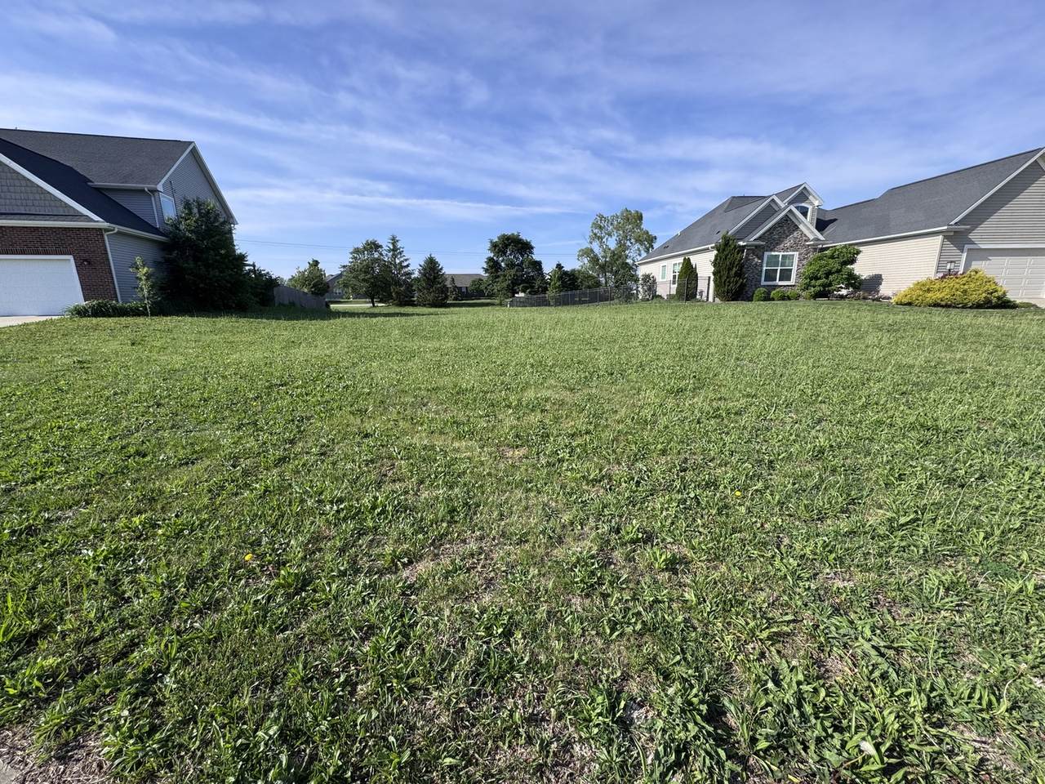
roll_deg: -0.2
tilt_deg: -14.2
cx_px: 522
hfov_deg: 102.1
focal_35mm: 14
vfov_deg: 85.7
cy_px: 392
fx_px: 423
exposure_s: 1/1299
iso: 50
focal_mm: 2.22
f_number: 2.2
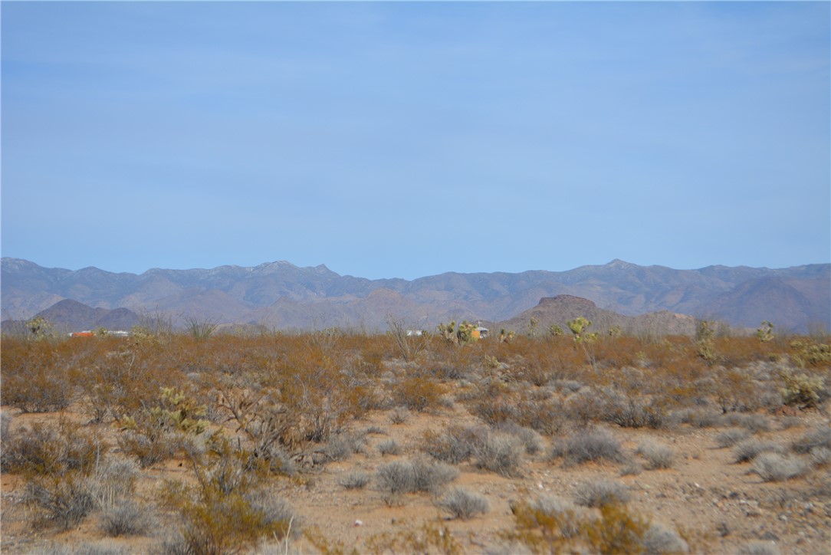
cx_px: 416
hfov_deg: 24.6
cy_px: 278
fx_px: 1905
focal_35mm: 82
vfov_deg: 16.6
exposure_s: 1/2000
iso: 400
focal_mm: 55
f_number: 7.1
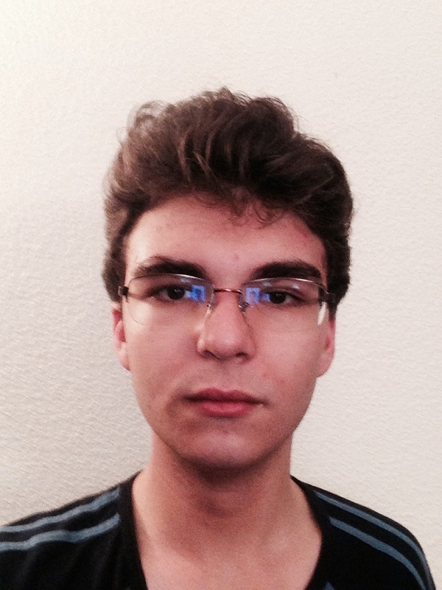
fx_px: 596
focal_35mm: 35
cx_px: 221
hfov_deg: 40.7
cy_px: 295
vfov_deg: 52.6
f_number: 2.4
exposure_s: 1/17
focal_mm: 2.18
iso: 250
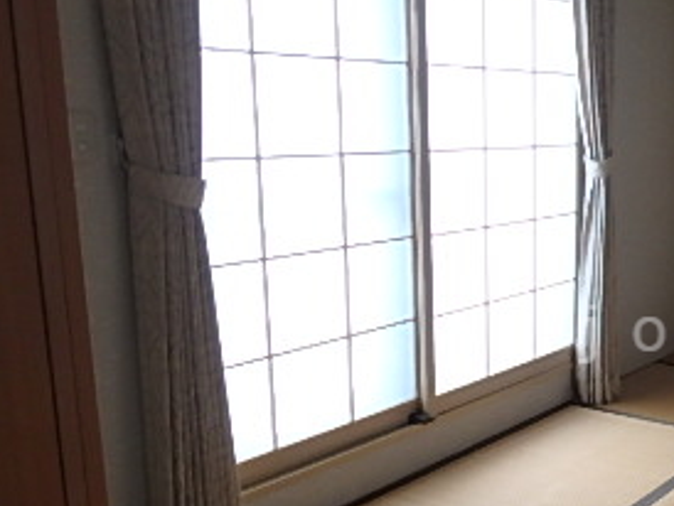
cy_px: 334
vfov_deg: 29.5
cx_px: 745
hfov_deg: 33.7
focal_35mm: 49
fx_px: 955
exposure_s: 1/50
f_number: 3.5
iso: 200
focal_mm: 3.7
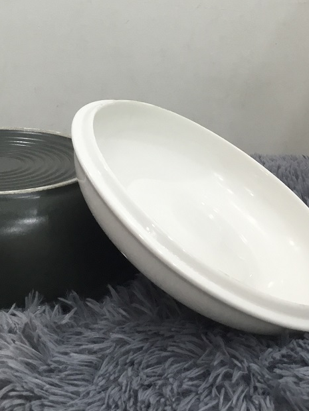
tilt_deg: -10.0
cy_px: 78
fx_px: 714
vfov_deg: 31.3
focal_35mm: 60
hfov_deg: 24.2
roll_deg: +0.6
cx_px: 86
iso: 64
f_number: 2.4
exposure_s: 1/33
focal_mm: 3.3
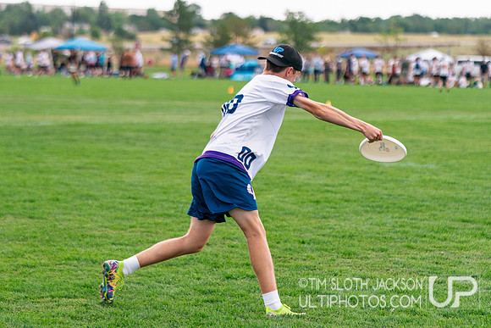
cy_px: 148
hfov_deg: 14.0
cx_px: 253
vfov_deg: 9.3
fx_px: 2004
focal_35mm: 147
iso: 800
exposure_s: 1/3200
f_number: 2.8
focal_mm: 90
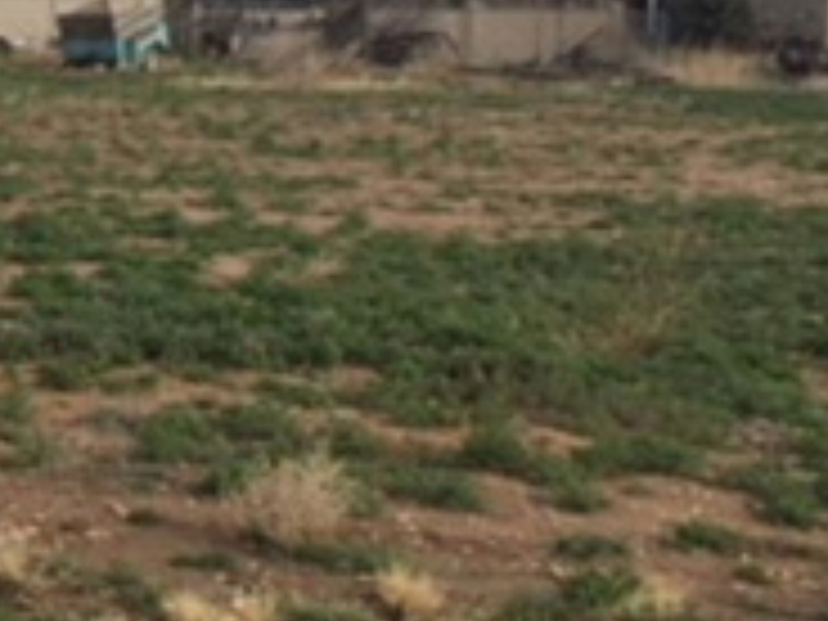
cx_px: -369
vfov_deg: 14.6
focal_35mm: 101
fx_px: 2416
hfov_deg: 17.7
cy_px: 130
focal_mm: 4.15
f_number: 2.2
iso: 32
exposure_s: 1/2198
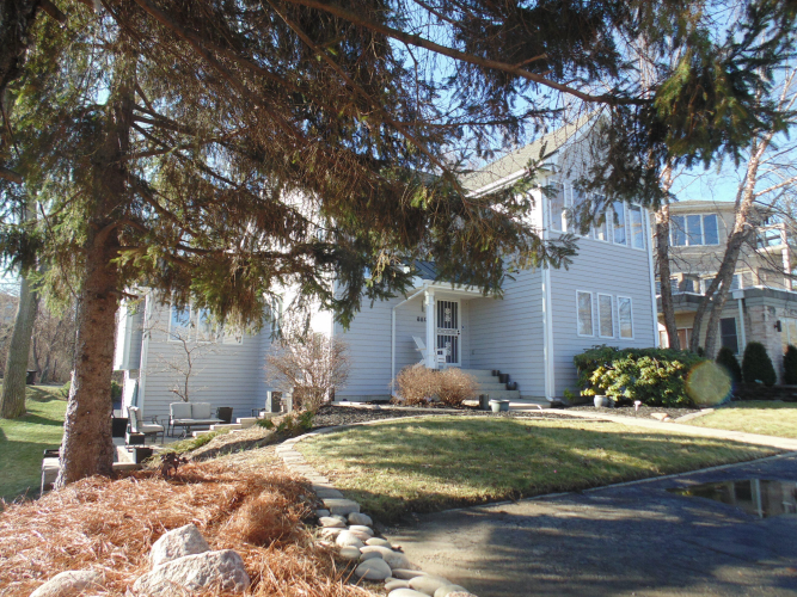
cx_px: 398
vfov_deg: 61.1
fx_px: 506
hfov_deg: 76.4
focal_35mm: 22
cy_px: 298
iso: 80
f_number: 3.1
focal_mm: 4
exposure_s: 1/250
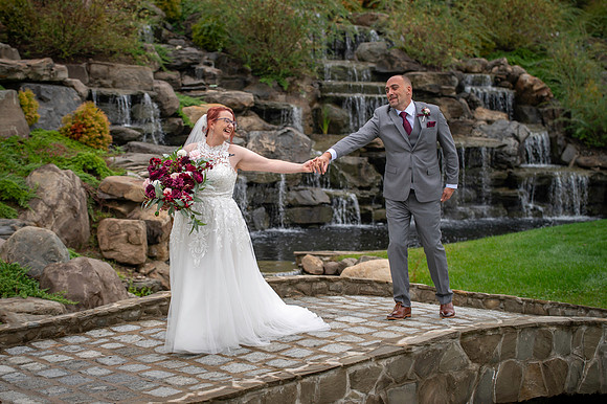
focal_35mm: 90
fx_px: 1519
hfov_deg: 22.6
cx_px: 283
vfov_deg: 15.1
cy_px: 189
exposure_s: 1/125
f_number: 2.8
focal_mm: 70
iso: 80
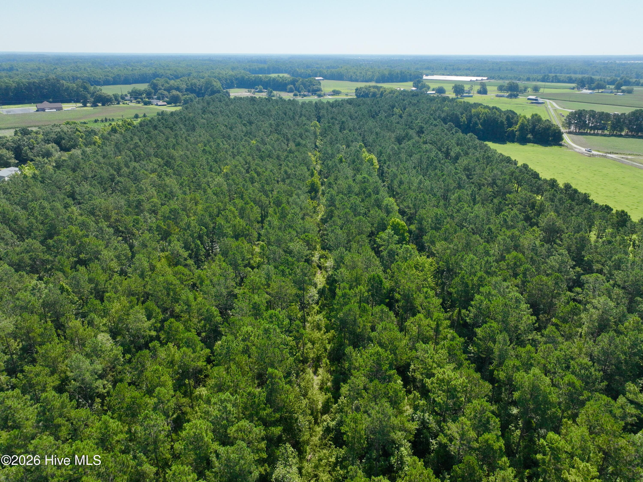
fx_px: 446
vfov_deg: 56.8
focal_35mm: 24
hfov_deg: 71.6
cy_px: 241
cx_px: 322
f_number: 2.8
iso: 300
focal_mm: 12.29
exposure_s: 1/3200
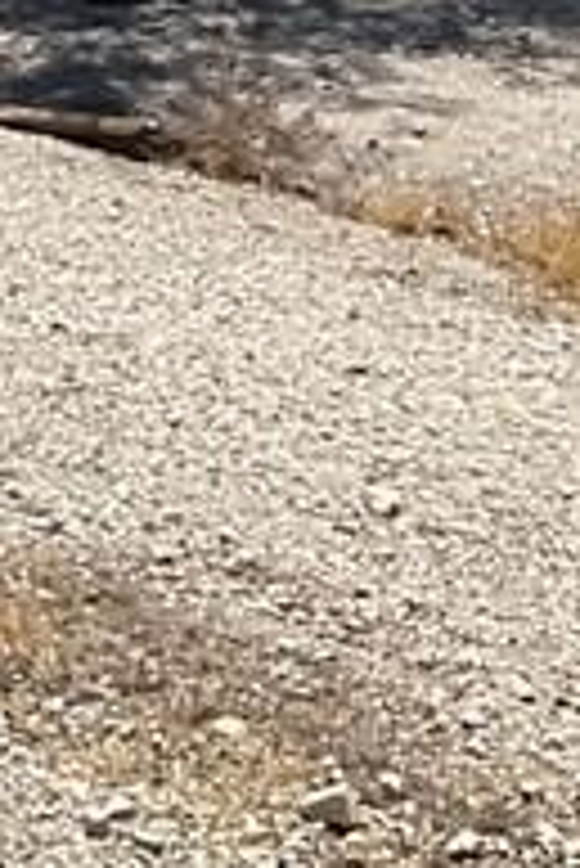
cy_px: -585
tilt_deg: -11.4
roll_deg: -3.4
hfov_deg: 7.4
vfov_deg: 12.0
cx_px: -1304
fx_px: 3859
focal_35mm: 160
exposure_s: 1/2959
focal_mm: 3
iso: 20
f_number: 1.8
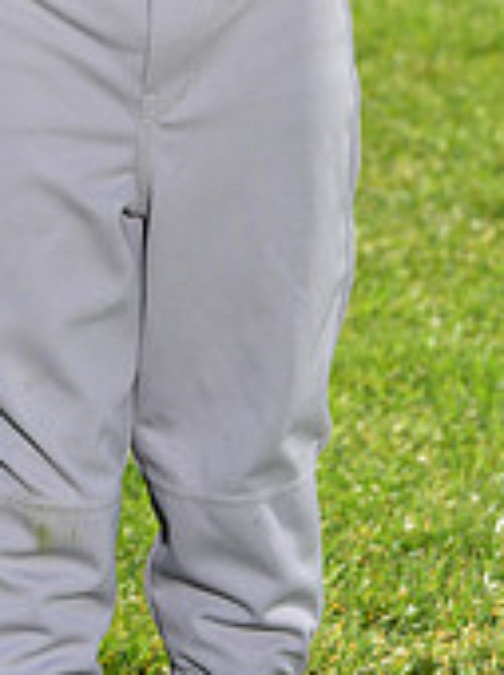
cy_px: -377
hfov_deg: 5.2
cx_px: -157
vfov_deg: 6.9
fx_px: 5508
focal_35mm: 283
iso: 80
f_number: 5.6
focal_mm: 86
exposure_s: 1/250
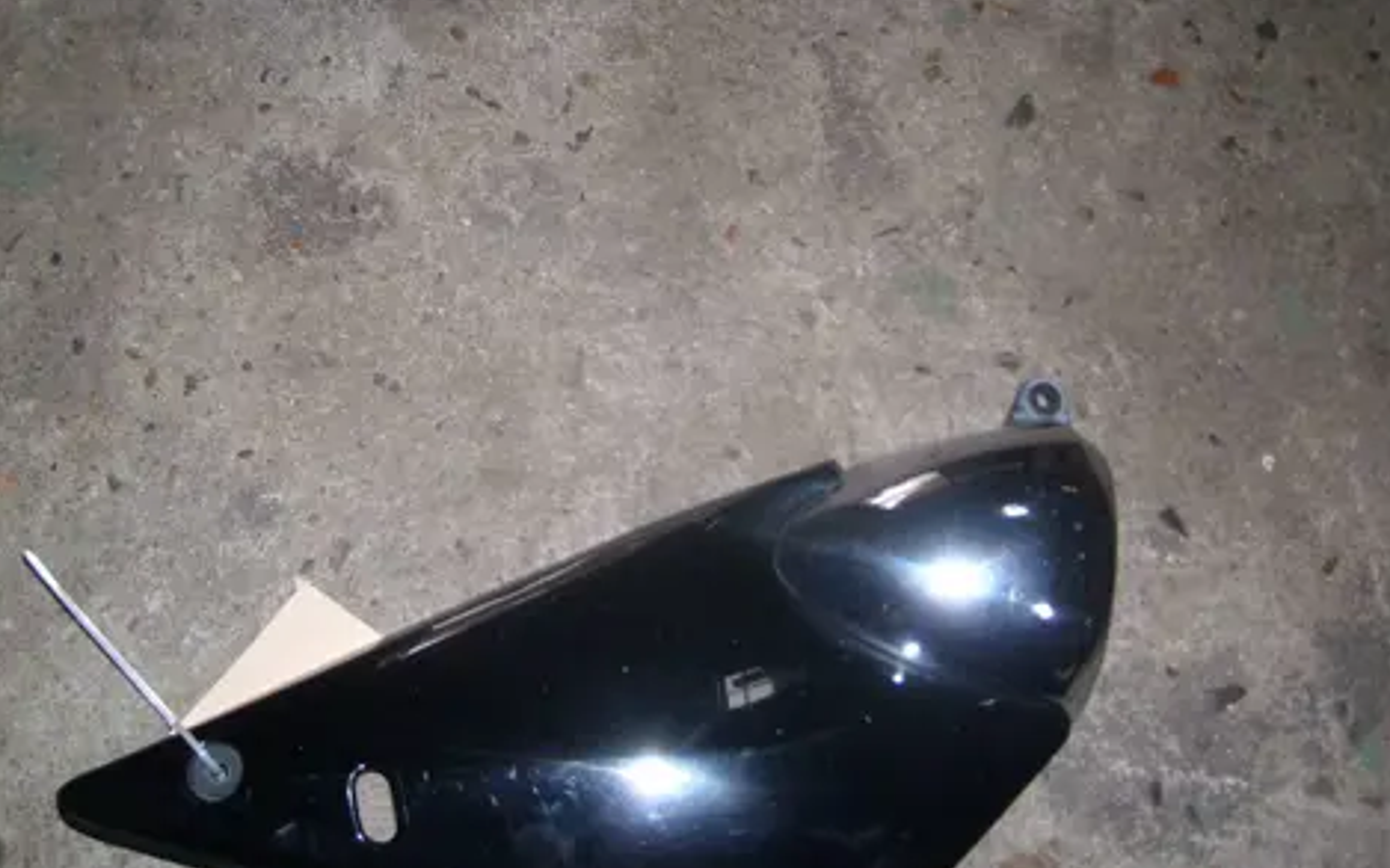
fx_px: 1439
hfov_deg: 51.5
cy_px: 450
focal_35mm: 38
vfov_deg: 33.6
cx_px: 705
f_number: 7.1
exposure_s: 1/30
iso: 100
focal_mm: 5.8
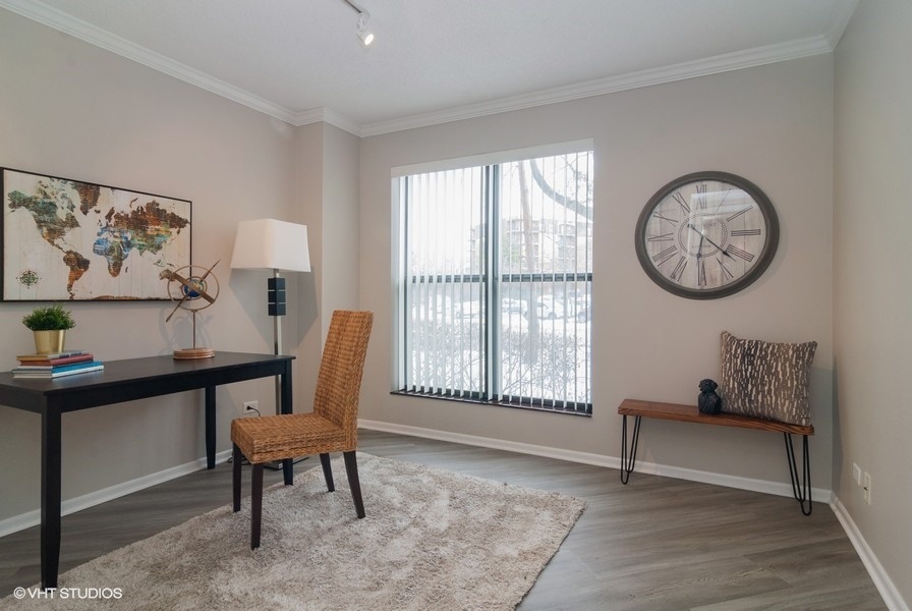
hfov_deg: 89.9
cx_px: 456
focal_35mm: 18
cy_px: 306
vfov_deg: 67.5
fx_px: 457
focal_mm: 12
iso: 200
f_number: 9
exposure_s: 1/10
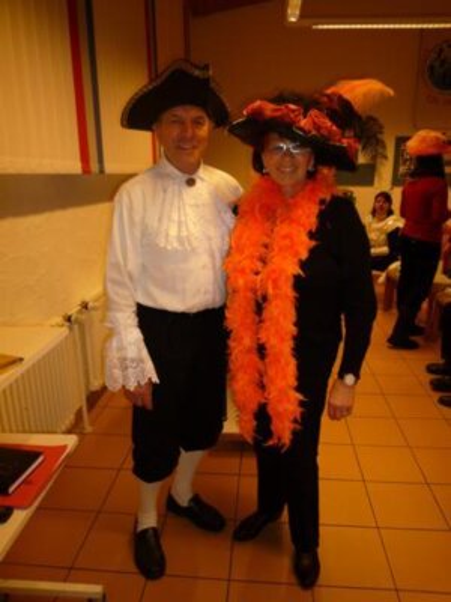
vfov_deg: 69.4
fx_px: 434
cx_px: 226
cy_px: 301
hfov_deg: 54.9
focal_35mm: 25
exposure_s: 1/30
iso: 100
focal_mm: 4.4
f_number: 2.8
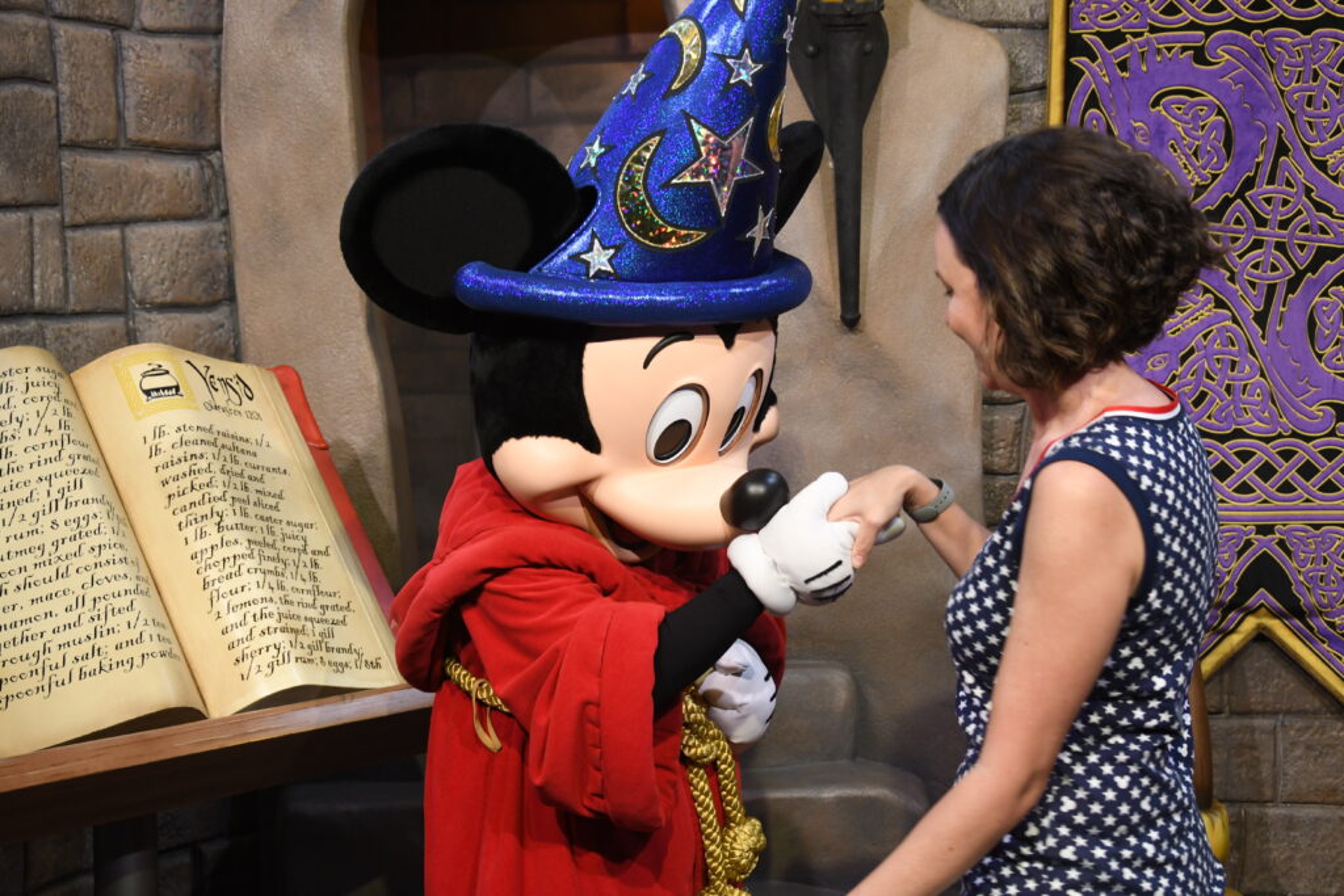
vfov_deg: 23.8
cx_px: 672
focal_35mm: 57
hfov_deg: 35.0
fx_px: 2128
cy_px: 448
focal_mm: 38
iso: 1250
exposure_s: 1/125
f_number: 5.6
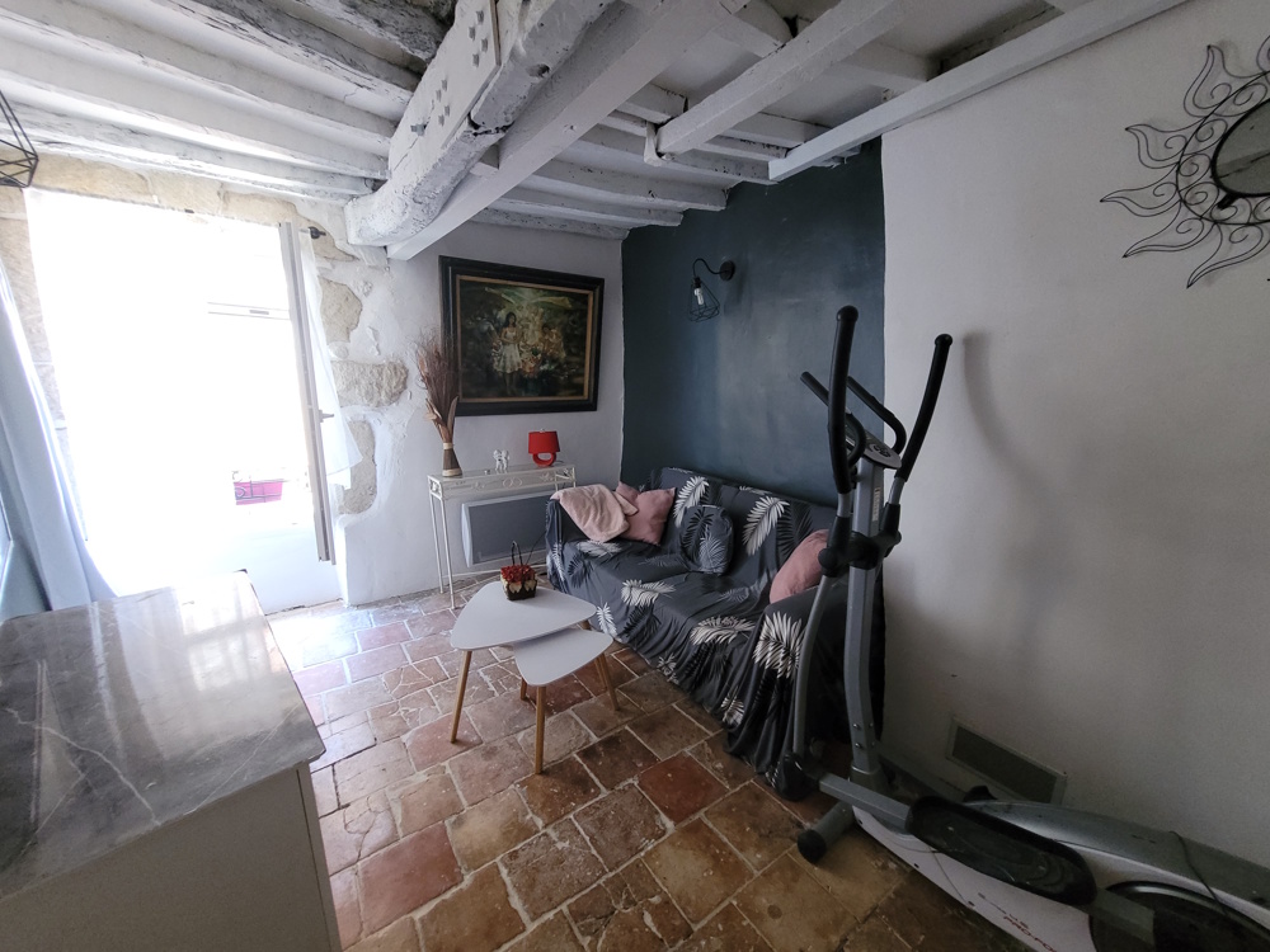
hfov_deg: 106.2
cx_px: 635
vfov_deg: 89.9
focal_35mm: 13
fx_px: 477
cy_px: 476
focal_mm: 1.74
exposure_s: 1/33
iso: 500
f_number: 2.2
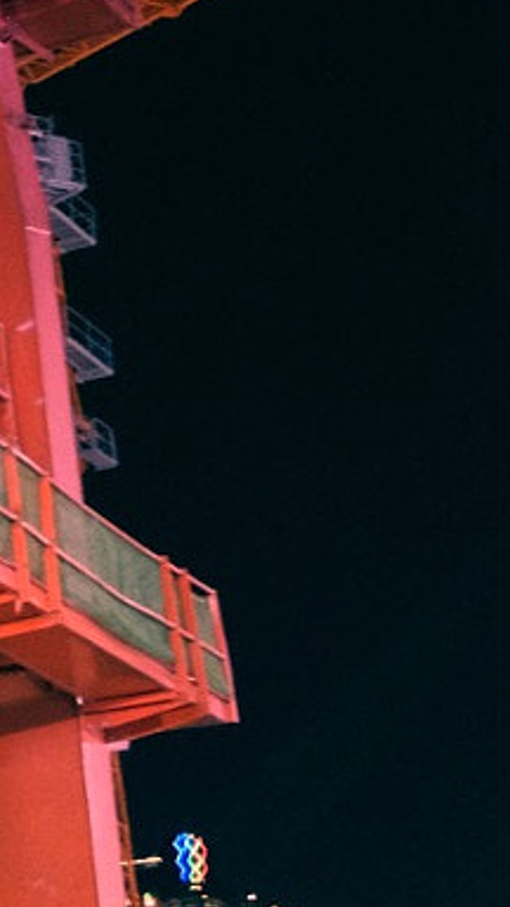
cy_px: 262
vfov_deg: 13.7
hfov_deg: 6.6
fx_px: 3774
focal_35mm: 157
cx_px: -1275
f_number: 2.8
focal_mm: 24
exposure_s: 1/15
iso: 1250
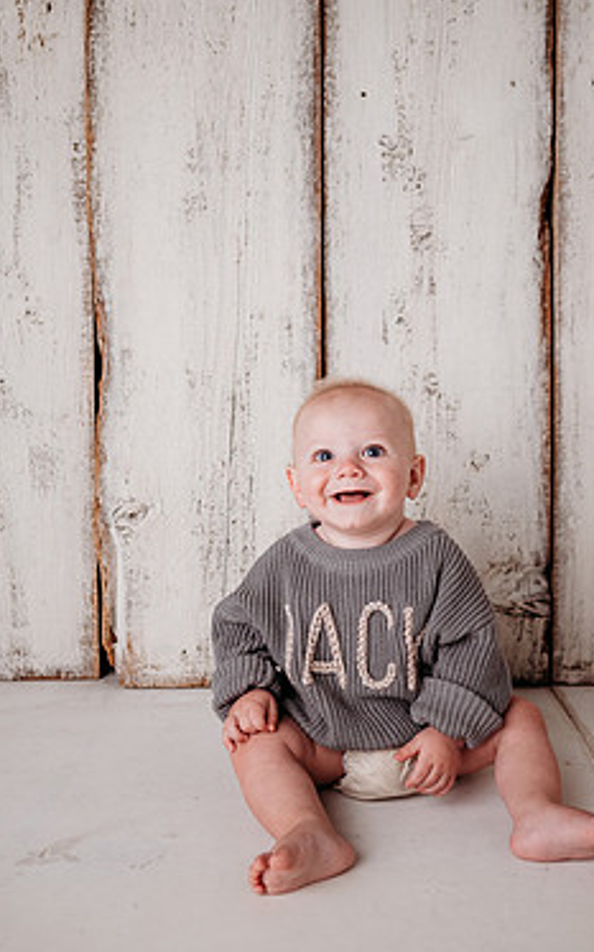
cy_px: 493
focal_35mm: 39
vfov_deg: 50.4
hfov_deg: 32.6
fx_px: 1011
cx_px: 364
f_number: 2
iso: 100
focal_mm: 24
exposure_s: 1/200
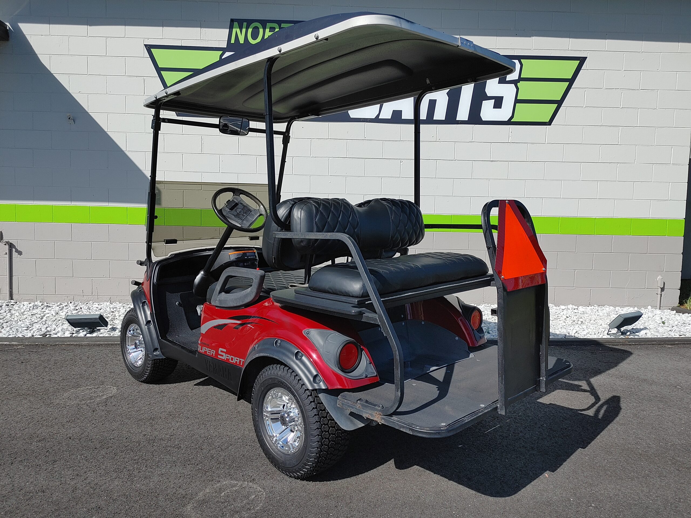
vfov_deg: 53.1
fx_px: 519
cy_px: 259
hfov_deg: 67.3
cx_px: 346
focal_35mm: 26
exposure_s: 1/2632
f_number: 1.8
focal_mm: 4.81
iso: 50
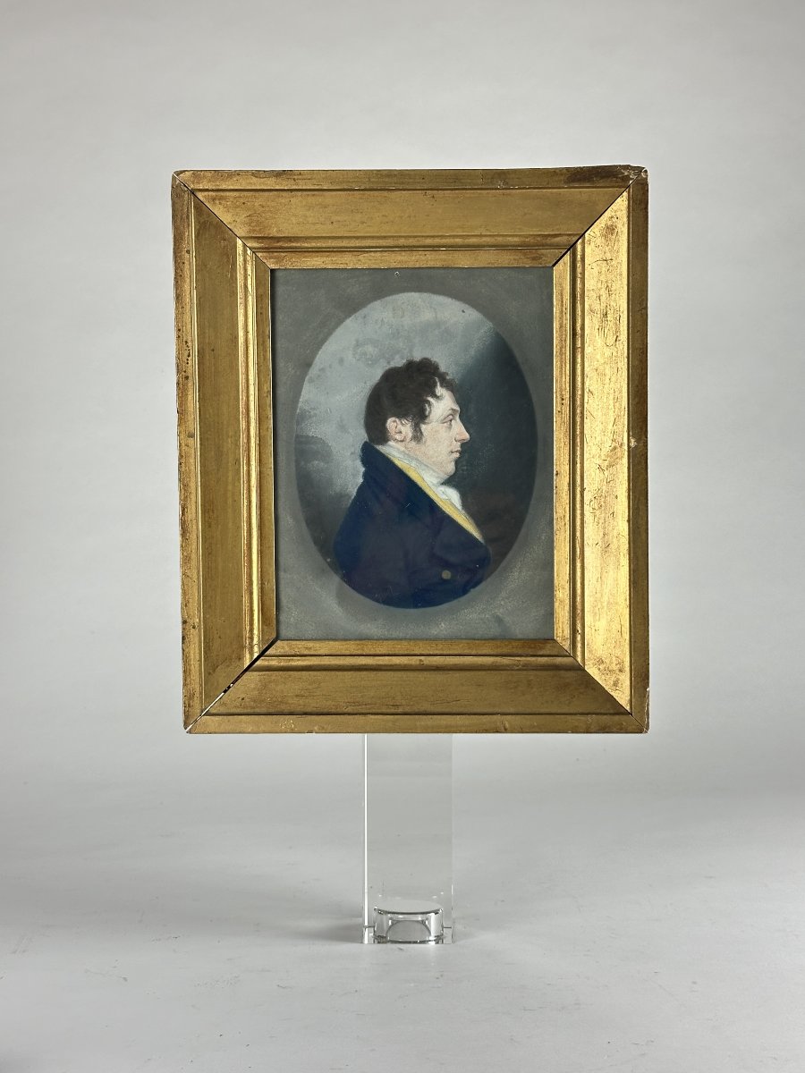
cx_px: 402
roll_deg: +0.0
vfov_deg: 39.7
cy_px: 536
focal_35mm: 48
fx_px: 1488
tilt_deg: -3.2
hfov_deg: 30.3
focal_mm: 6.86
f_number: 1.78
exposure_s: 1/100
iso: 125
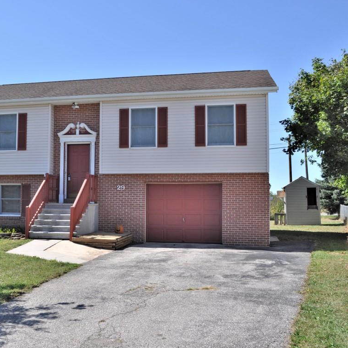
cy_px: 173
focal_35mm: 39
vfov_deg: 42.8
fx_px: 444
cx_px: 110
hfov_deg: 42.2
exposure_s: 1/400
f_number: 10
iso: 200
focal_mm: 20
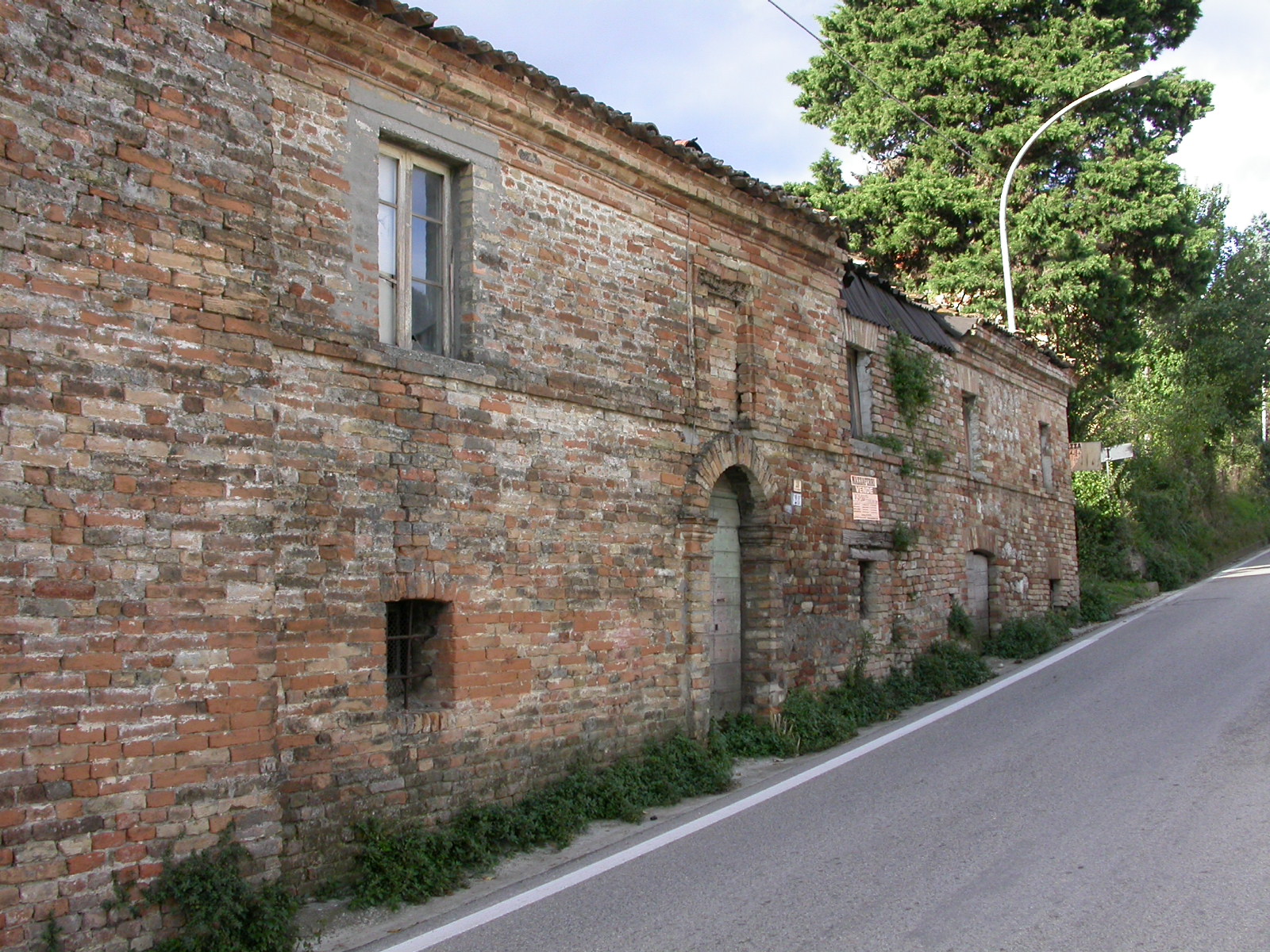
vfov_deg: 37.7
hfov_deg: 49.0
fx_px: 1394
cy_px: 476
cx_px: 635
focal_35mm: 38
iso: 100
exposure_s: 1/144
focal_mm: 7.85
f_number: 4.7
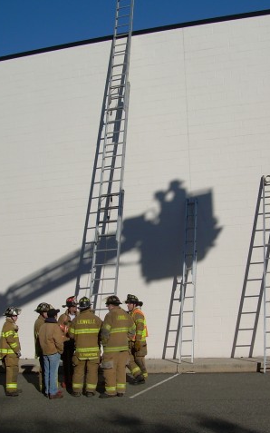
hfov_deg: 23.9
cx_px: 162
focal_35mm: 54
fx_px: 636
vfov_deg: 37.5
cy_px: 216
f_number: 4.6
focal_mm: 6.3
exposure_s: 1/1091
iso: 50
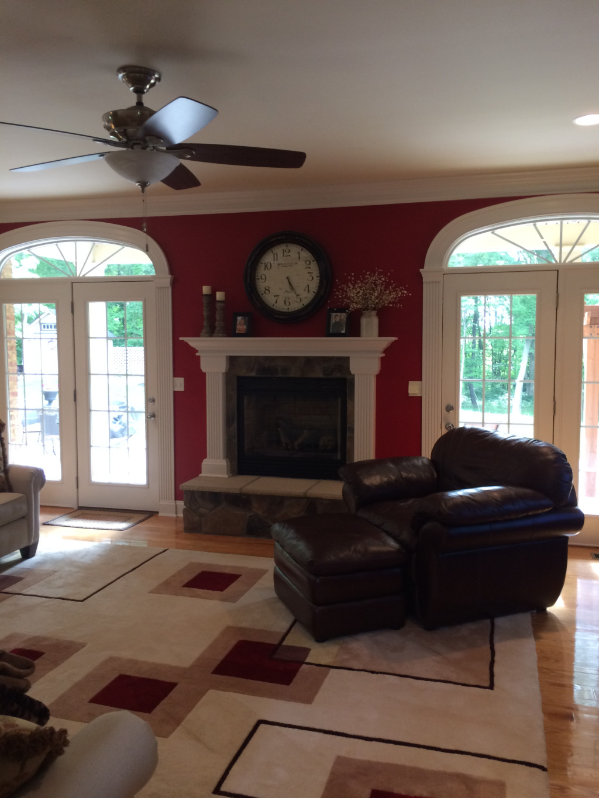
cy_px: 399
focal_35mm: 29
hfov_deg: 48.2
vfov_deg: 61.7
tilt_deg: -7.2
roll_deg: +0.3
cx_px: 300
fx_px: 669
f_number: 2.2
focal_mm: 4.15
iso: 80
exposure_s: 1/30
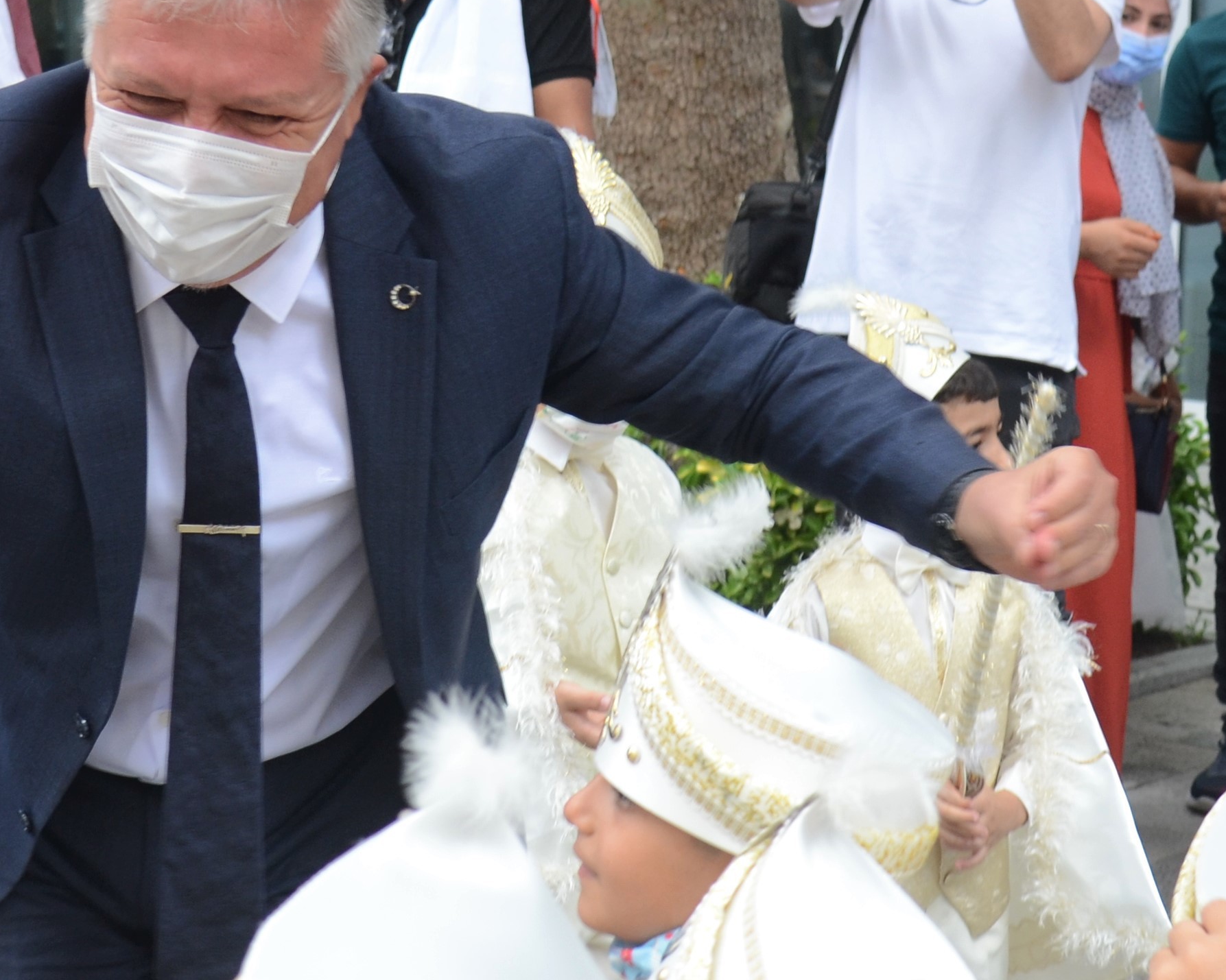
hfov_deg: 20.5
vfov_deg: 16.5
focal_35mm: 93
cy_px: 596
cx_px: 406
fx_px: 3374
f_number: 4.5
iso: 400
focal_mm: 24
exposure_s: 1/125
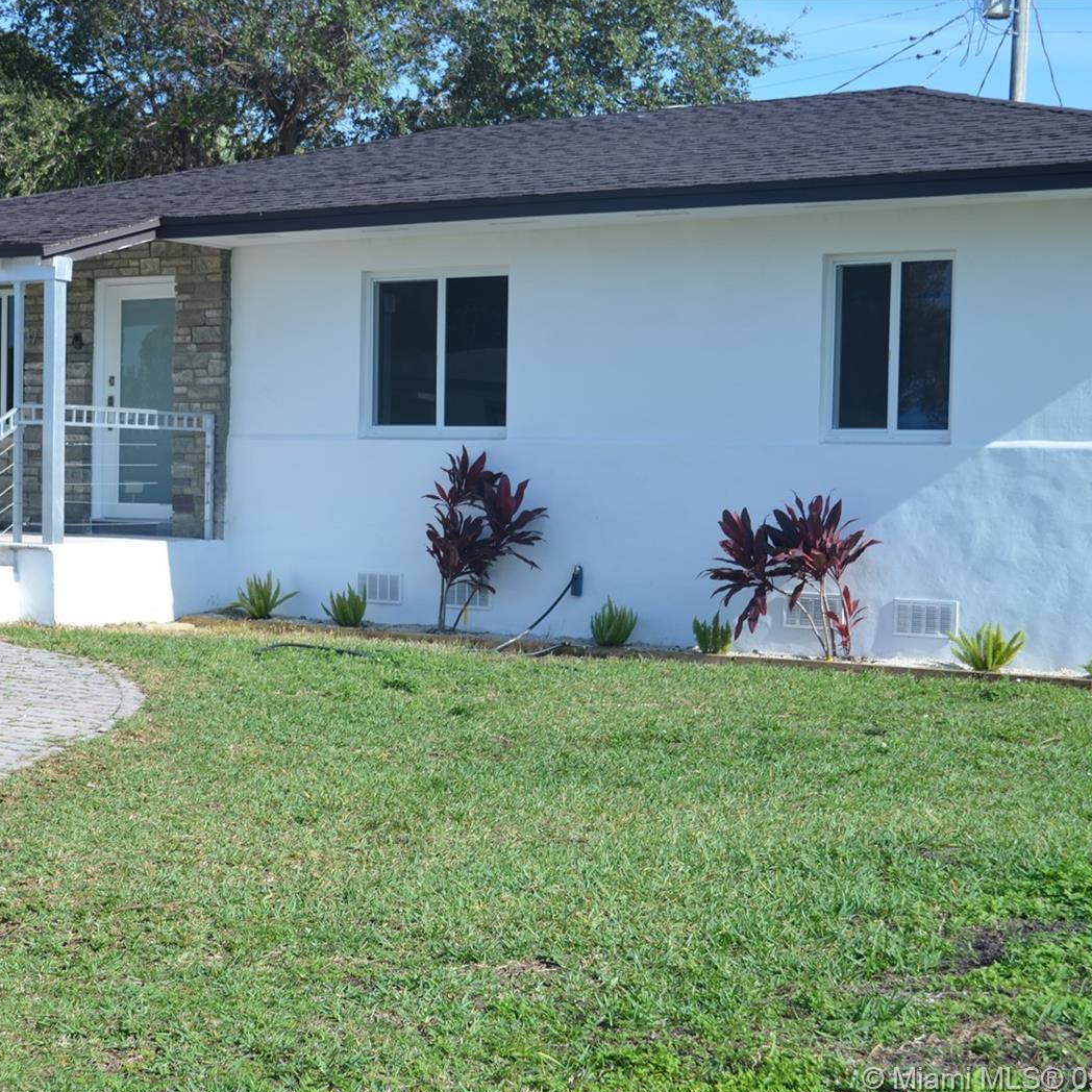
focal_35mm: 66
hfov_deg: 26.0
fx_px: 2356
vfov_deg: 26.1
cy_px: 549
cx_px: 367
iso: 125
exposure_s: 1/250
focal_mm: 34
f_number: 8
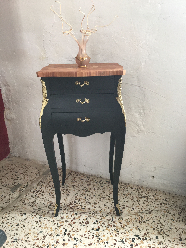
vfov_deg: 61.7
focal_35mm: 29
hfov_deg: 48.2
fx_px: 208
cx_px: 93
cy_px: 124
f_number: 2.2
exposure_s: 1/33
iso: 100
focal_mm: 4.15
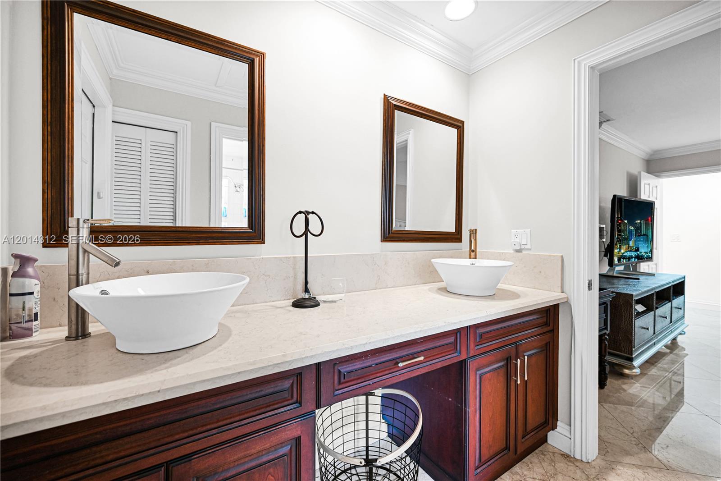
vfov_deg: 81.2
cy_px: 240
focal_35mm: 14
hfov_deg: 104.2
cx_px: 360
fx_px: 280
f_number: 4
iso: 160
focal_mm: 14
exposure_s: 1/15
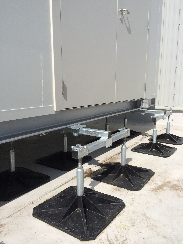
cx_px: 92
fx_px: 211
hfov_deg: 46.8
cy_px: 122
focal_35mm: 30
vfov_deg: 60.0
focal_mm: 4.12
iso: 40
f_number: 2.2
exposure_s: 1/4115
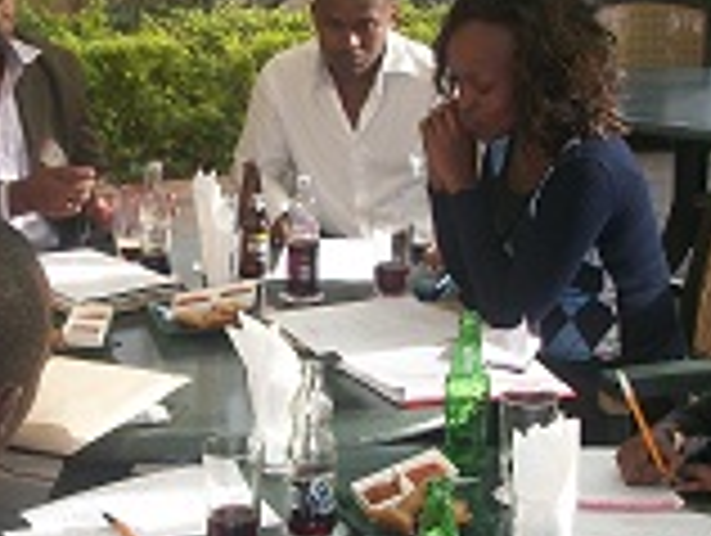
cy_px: 293
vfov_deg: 18.3
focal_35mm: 81
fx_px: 1666
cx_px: 148
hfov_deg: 23.7
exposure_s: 1/160
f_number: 2.9
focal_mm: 5.7
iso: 80
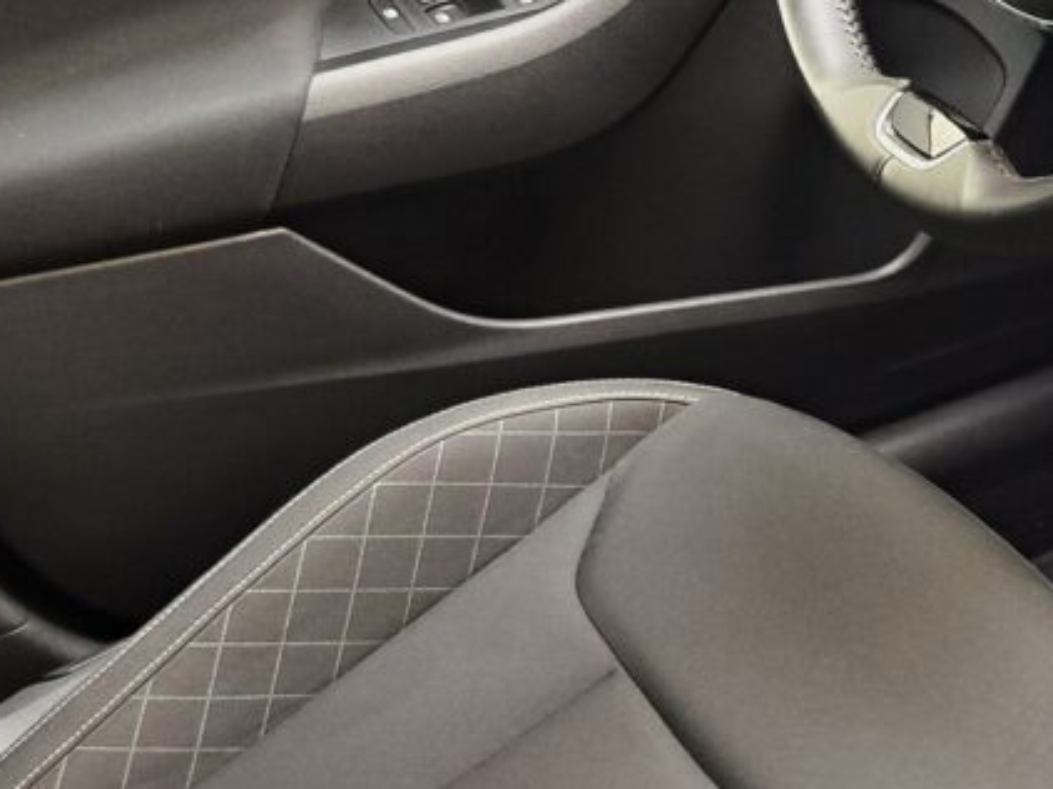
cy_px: 535
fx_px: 2646
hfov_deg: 21.8
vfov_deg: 16.9
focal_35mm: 87
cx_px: 1003
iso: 456
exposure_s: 1/50
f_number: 1.69
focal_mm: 7.01
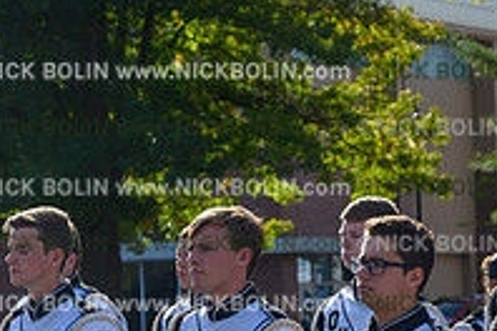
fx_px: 2830
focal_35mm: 205
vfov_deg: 6.6
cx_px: 156
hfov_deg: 10.0
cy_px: 476
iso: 200
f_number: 5
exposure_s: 1/2000
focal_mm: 70
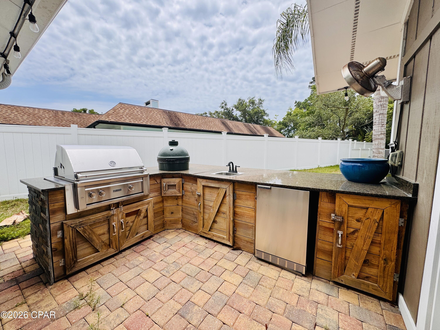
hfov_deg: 102.1
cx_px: 220
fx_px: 178
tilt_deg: -5.0
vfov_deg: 85.7
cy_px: 165
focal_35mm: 14
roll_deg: +0.0
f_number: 2.2
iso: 50
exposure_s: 1/1880
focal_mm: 2.22
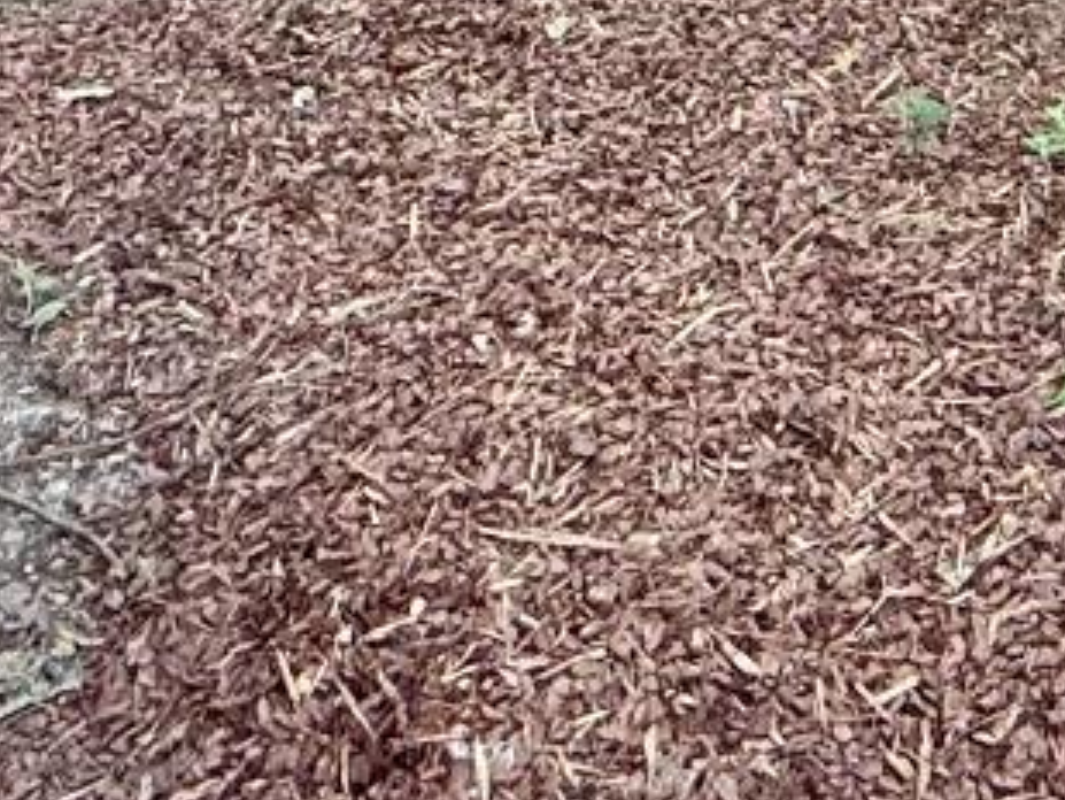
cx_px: 1003
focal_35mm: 68
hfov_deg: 27.3
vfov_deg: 17.8
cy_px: -591
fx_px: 2093
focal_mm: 2.22
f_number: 2.2
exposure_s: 1/88
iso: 320
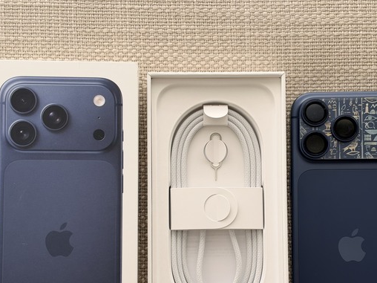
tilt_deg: -83.4
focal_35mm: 68
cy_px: 198
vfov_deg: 21.5
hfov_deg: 28.6
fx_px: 741
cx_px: 200
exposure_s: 1/243
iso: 64
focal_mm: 6.93
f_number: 1.8
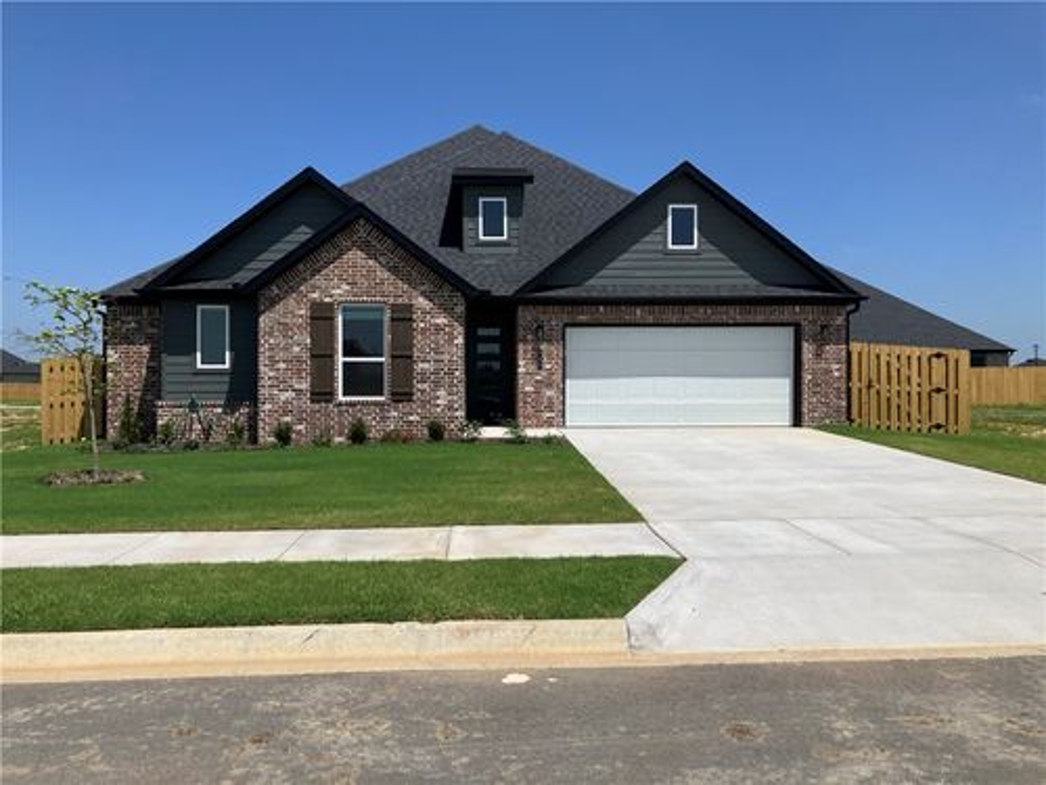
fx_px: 846
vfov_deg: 49.7
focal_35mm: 28
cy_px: 392
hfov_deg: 63.4
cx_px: 523
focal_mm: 3.99
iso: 32
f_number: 1.8
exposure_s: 1/3745
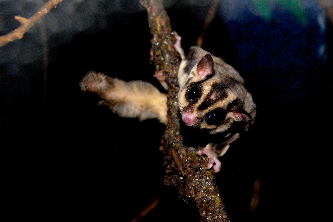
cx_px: 166
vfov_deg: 21.6
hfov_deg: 31.9
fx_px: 583
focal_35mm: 63
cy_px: 111
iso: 360
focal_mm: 42
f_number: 4.5
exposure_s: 1/60
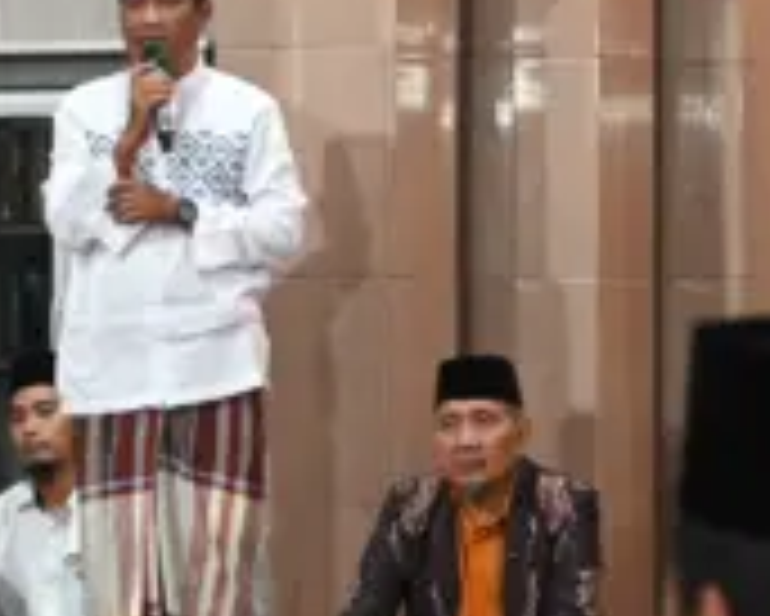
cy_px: 238
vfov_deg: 6.8
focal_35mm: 228
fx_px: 5199
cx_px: -99
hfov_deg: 8.4
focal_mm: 66
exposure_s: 1/30
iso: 5000
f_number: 5
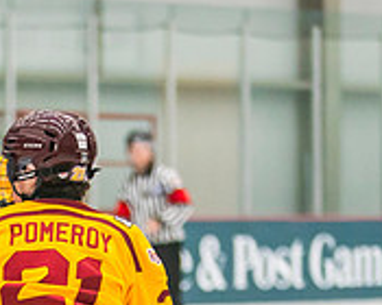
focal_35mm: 493
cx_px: 68
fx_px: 5574
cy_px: 433
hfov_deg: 3.9
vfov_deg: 3.1
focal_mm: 115
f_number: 2.8
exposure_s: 1/640
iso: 1250
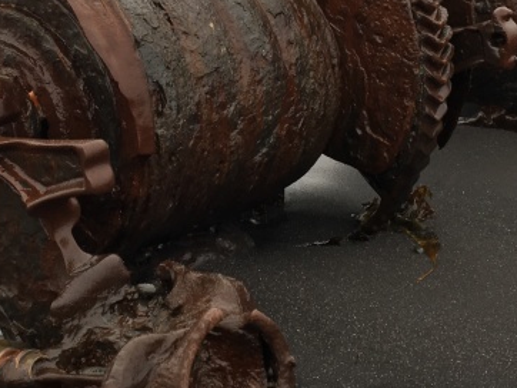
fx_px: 1226
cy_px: 106
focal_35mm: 82
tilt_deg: -19.6
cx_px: 187
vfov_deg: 17.9
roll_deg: -2.0
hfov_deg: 23.7
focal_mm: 4.15
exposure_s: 1/120
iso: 40
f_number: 2.2
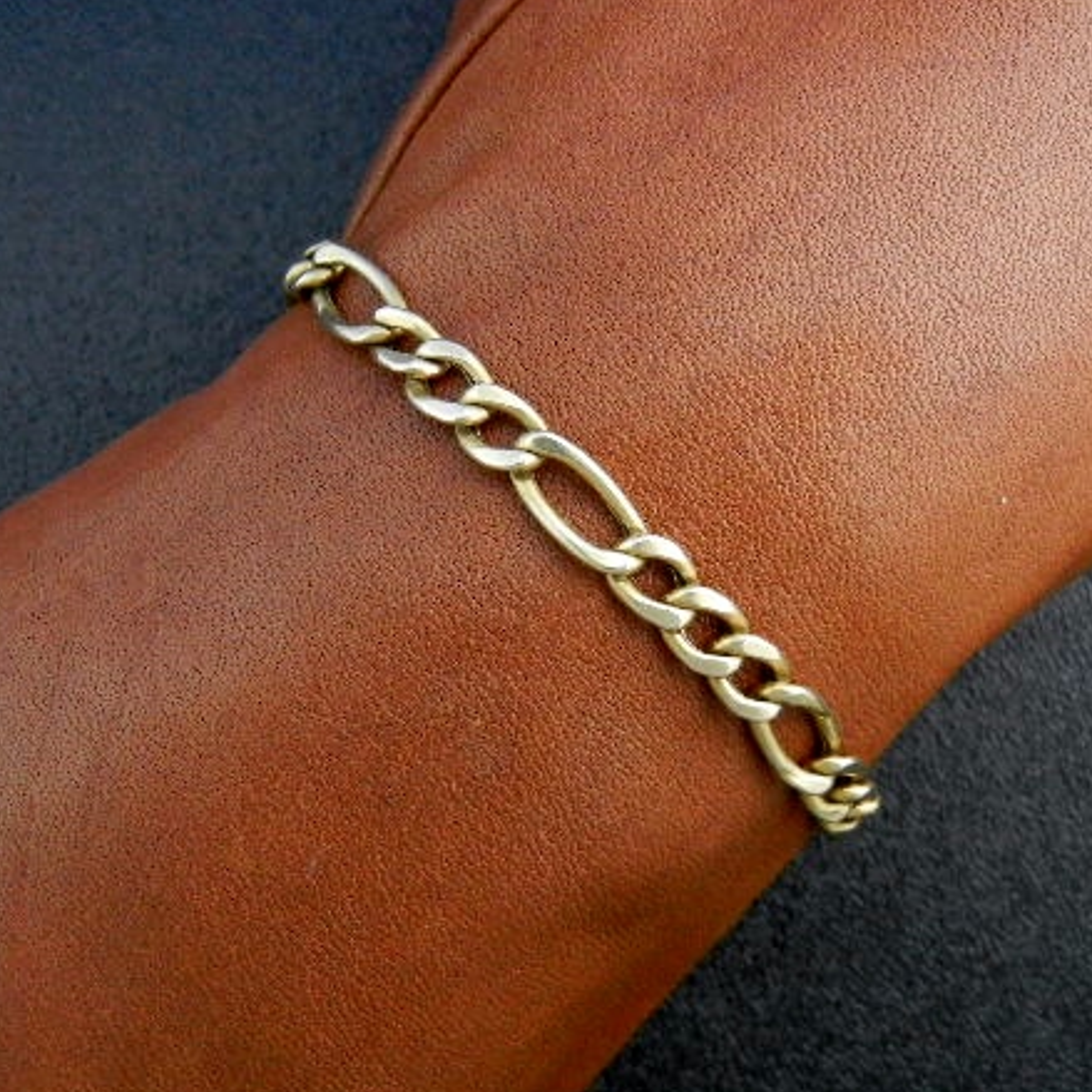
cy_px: 570
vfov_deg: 29.5
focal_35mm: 58
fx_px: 2070
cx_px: 585
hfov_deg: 29.5
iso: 200
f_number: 3.8
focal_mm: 8.1
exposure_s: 1/2.8
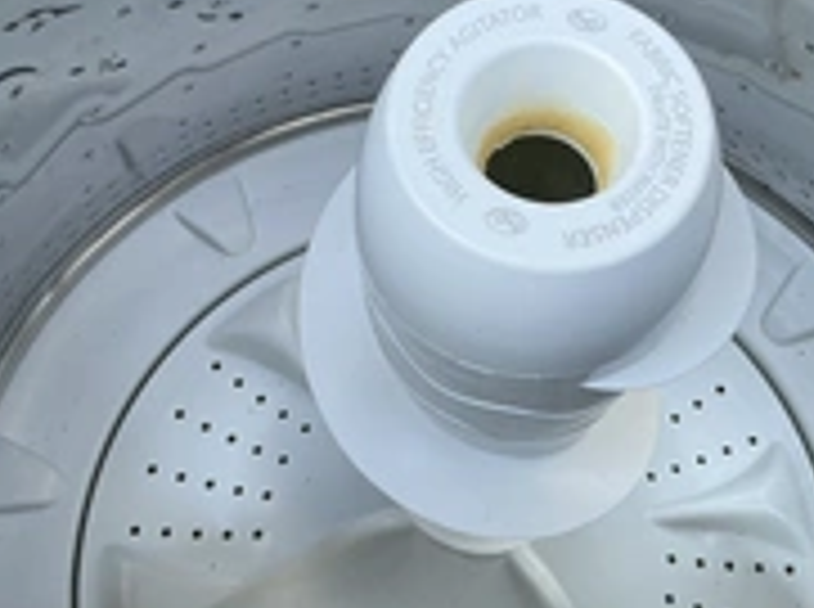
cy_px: 243
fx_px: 1455
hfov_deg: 31.2
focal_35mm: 62
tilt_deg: -66.0
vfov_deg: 23.5
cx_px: 481
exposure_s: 1/232
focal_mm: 3
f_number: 1.8
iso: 20
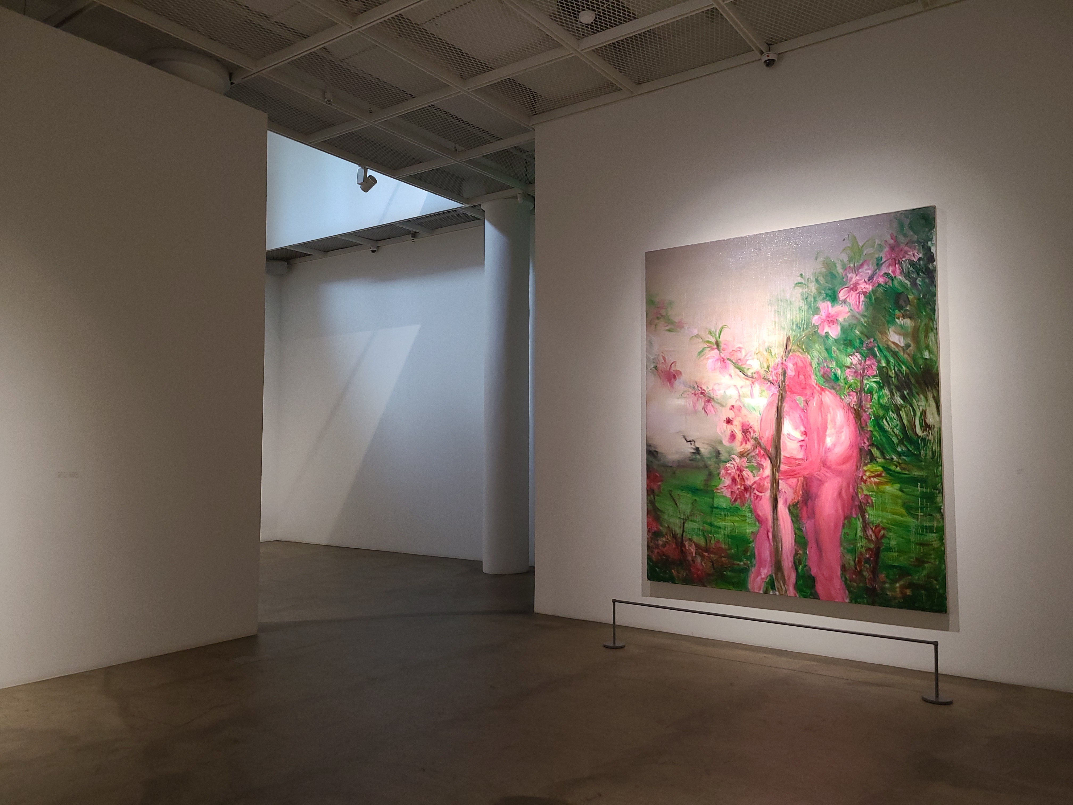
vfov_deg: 53.1
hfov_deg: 67.3
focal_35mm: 26
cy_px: 402
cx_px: 536
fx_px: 806
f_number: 1.8
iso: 250
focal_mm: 5.4
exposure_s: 1/60
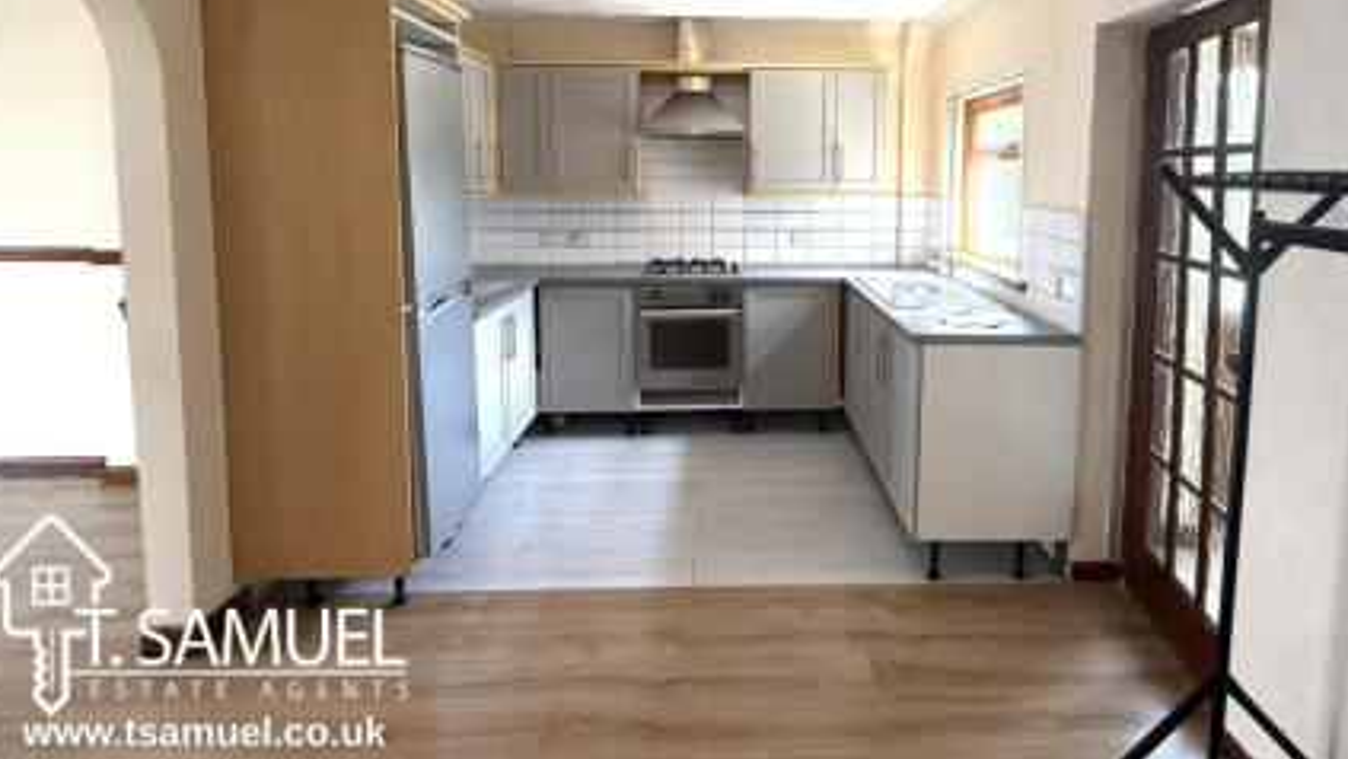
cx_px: 754
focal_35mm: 21
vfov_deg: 52.3
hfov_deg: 83.5
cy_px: 234
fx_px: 751
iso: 100
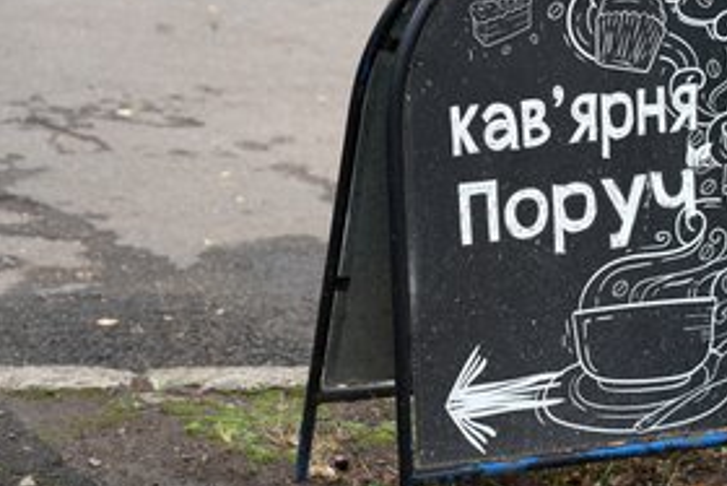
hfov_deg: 23.3
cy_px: 227
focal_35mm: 87
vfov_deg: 15.7
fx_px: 1758
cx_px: 434
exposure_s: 1/160
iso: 320
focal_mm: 61
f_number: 4
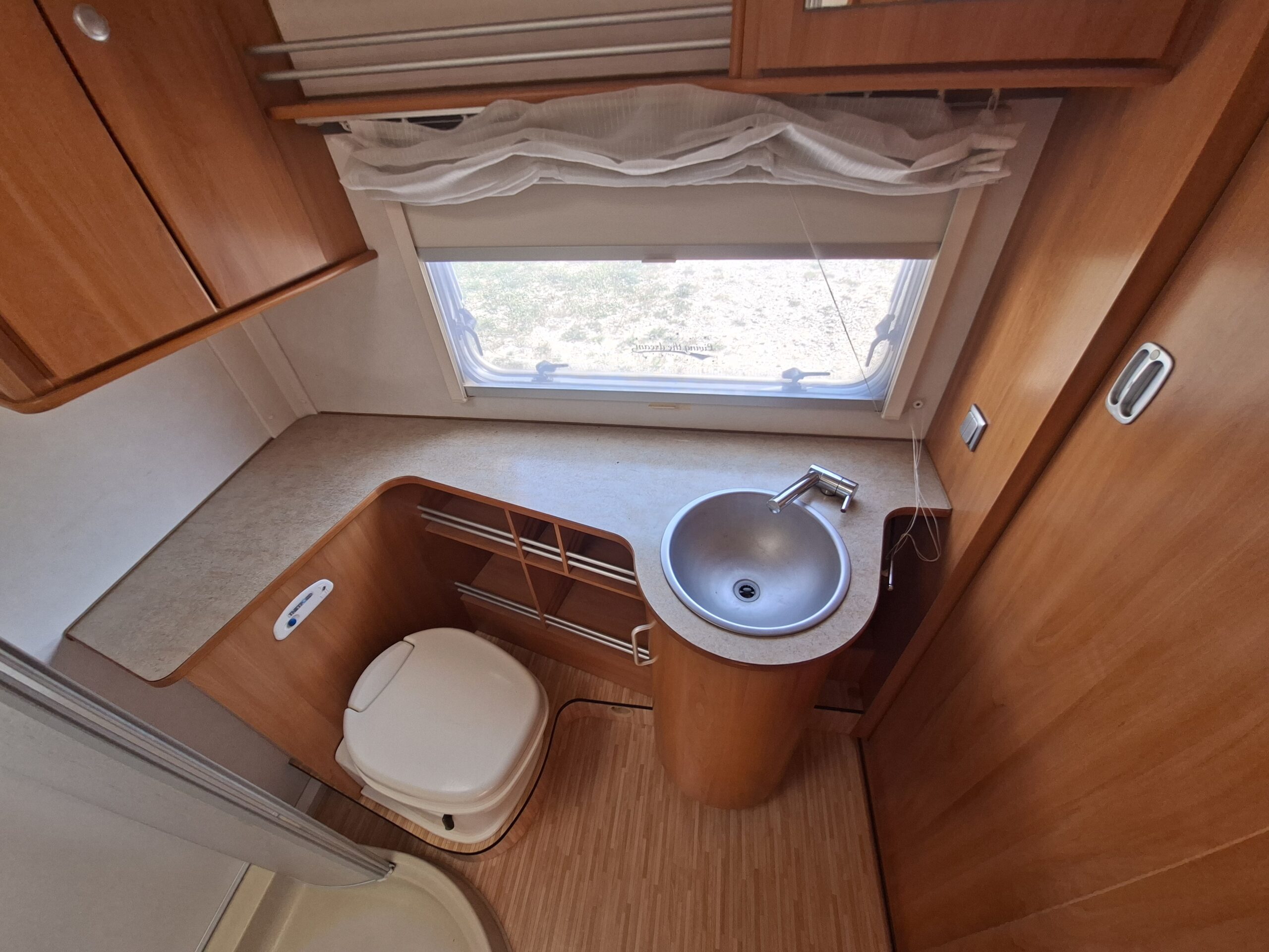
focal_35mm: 13
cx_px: 634
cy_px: 476
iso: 50
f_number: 2.2
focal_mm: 1.74
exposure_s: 1/120
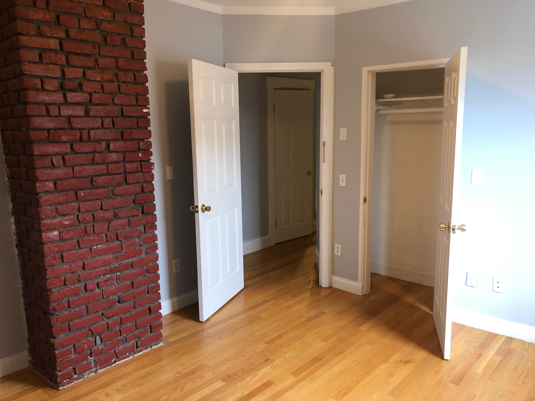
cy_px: 200
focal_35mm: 28
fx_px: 433
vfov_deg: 49.7
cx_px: 268
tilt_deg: -10.4
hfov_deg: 63.4
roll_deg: +2.0
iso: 64
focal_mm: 4
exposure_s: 1/15
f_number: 1.8
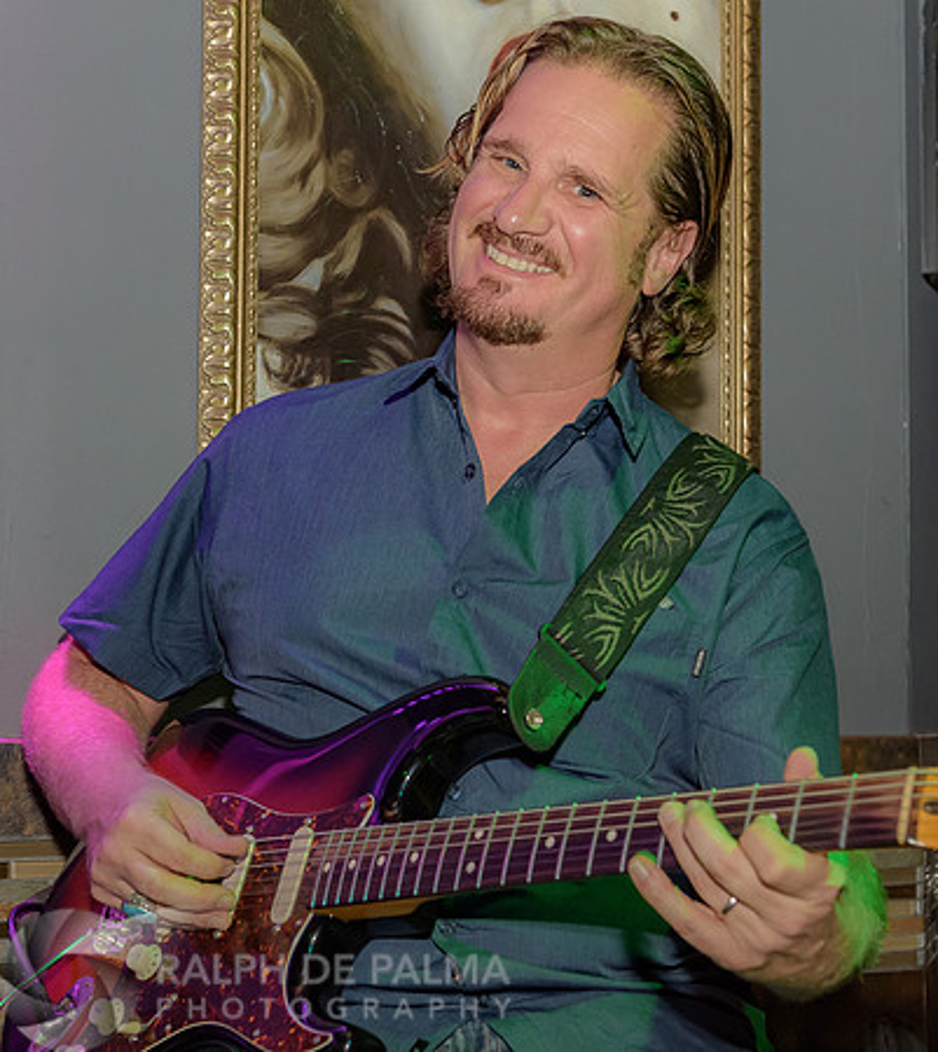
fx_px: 2250
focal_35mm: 69
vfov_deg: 26.3
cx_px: 465
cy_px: 593
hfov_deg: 23.6
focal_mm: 38
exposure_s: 1/160
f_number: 4.5
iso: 1250
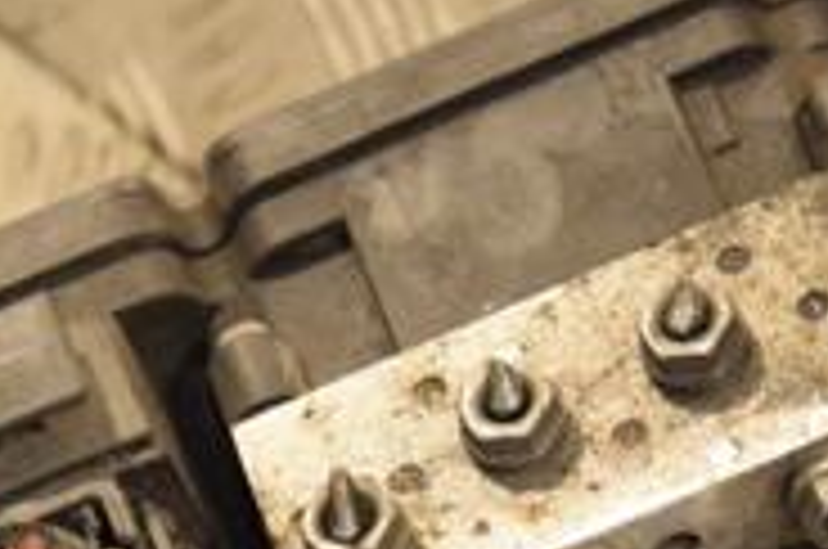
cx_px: 616
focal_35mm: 245
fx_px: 5625
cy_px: 670
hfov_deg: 8.4
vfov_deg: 5.6
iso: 800
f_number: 5
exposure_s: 1/125
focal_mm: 50
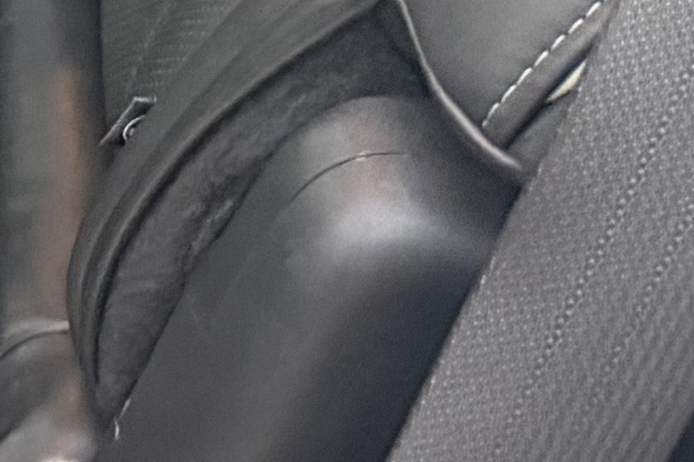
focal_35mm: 153
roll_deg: +1.6
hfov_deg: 11.8
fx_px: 2949
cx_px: -763
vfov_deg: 8.1
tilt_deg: -24.4
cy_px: -728
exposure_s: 1/36
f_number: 1.78
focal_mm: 6.76
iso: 1000
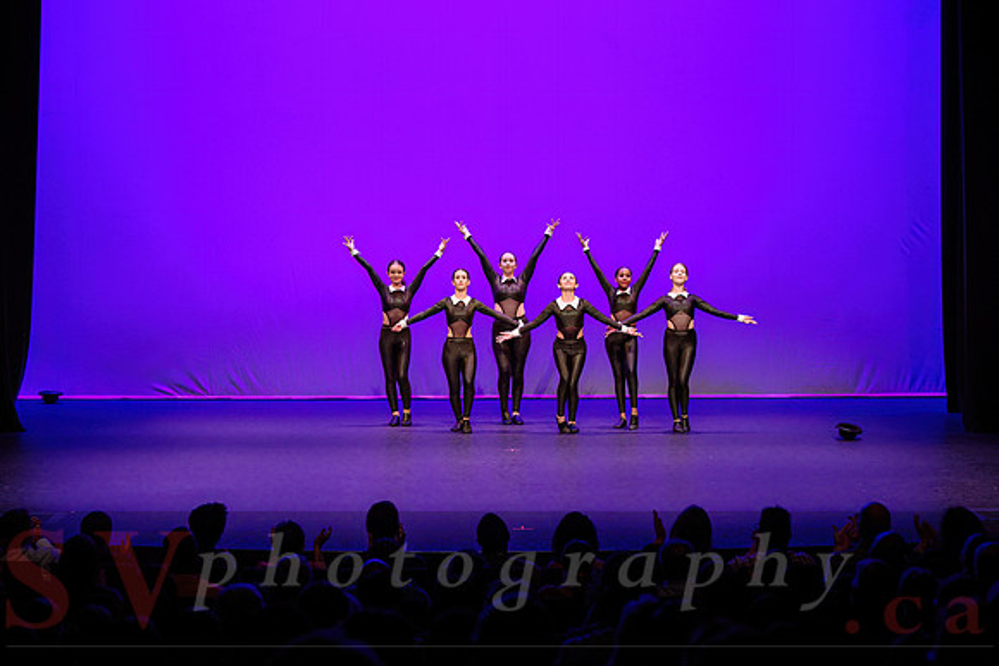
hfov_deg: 26.8
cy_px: 317
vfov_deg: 18.1
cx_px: 523
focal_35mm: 76
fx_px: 2097
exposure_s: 1/250
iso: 1250
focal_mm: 70
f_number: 3.5
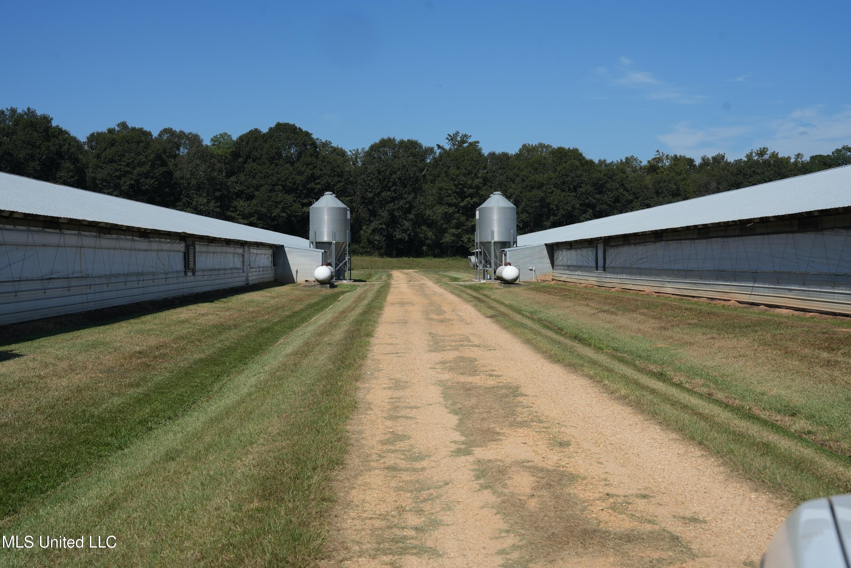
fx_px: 1064
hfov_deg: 43.6
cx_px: 426
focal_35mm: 45
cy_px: 284
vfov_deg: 29.9
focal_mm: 45
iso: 400
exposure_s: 1/1600
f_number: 8
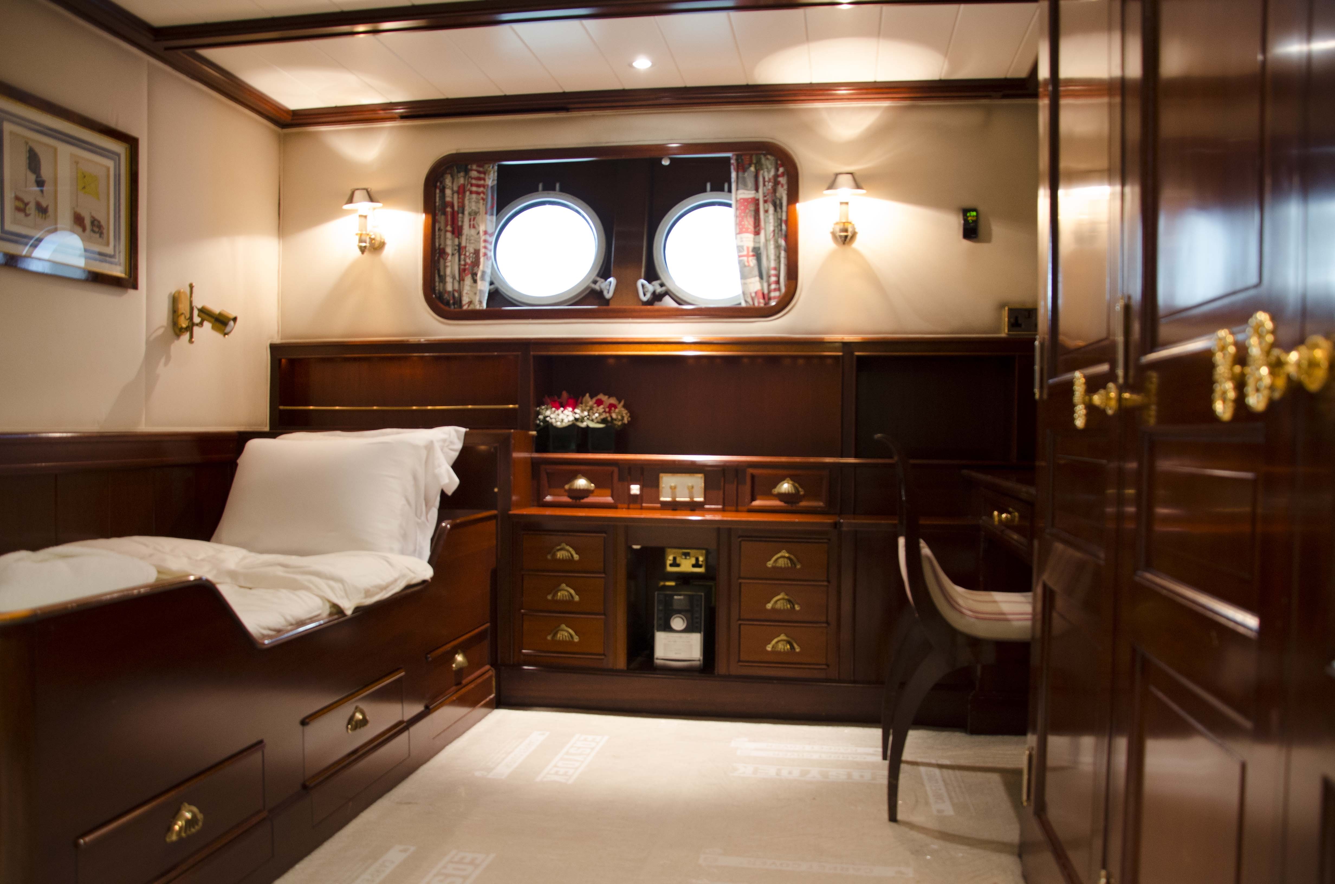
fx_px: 999
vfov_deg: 47.7
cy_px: 442
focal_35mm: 27
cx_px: 668
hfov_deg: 67.5
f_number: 3.5
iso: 640
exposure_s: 1/13
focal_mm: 18
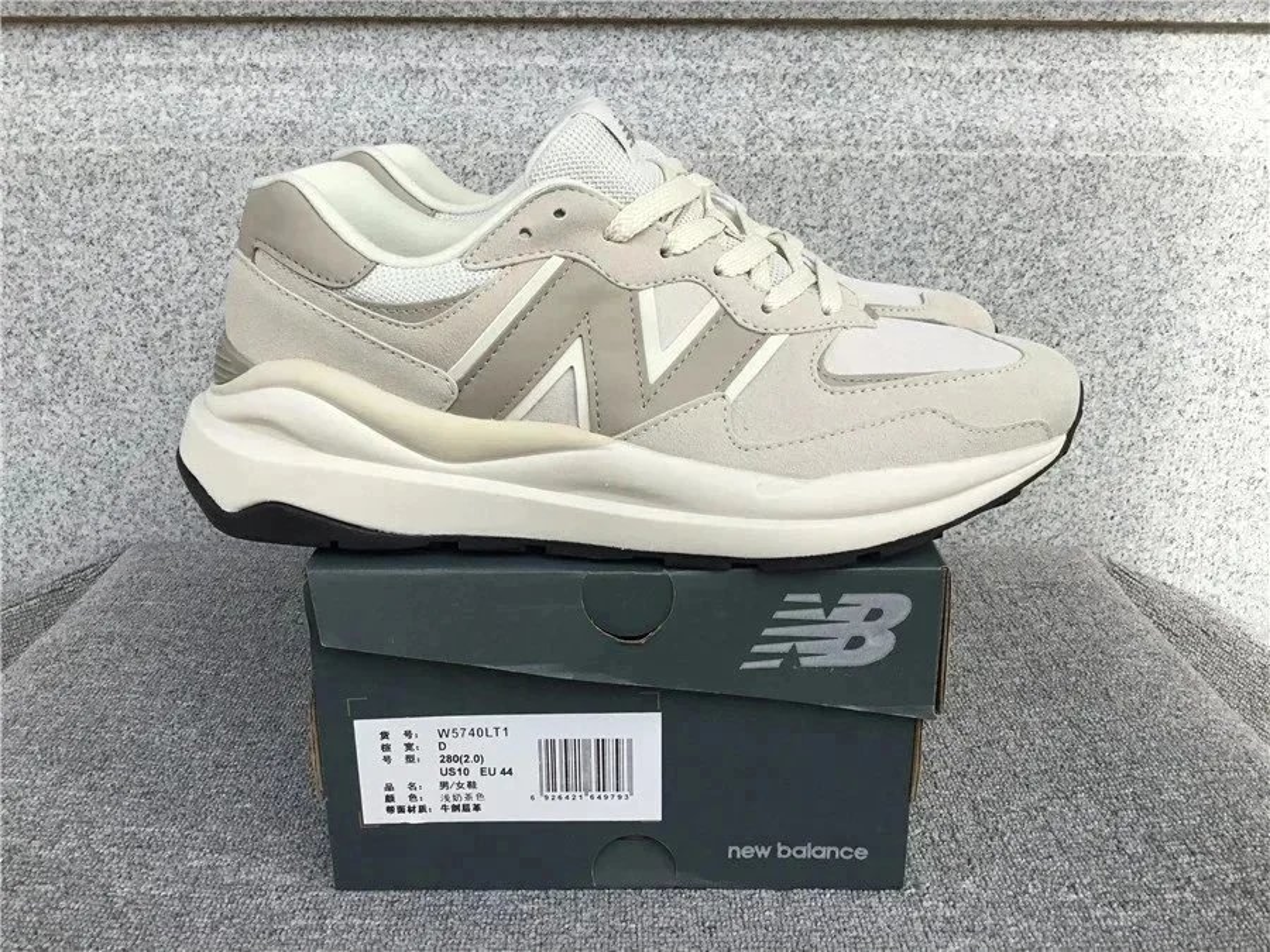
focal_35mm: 31
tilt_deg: -18.7
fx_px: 1137
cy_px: 476
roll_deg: +0.5
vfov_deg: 45.4
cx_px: 635
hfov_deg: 58.4
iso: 25
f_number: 2.4
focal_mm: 3.3
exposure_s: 1/840
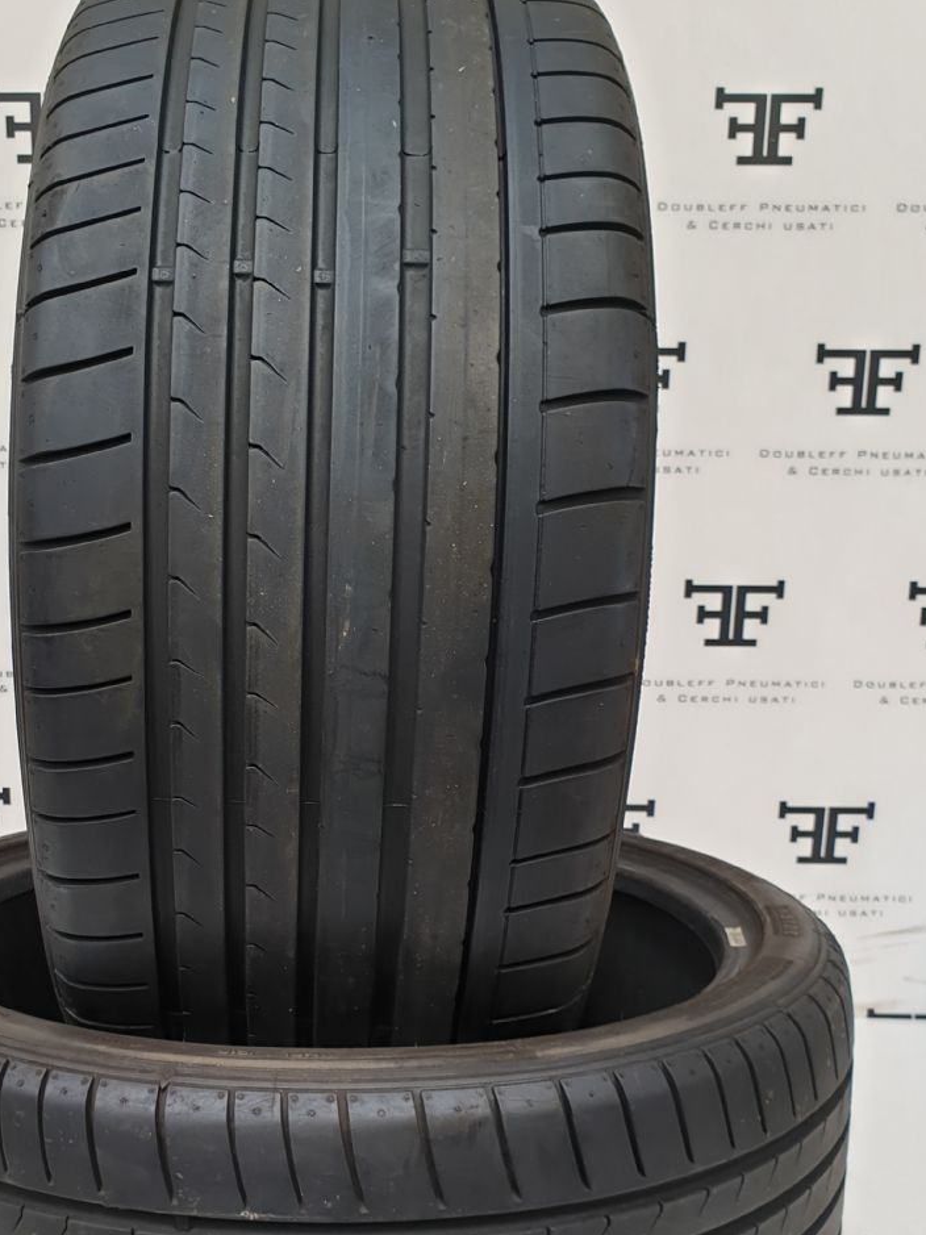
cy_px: 788
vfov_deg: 50.7
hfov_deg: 39.2
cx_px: 319
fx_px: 1284
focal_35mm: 36
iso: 64
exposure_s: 1/50
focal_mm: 4.3
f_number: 2.4
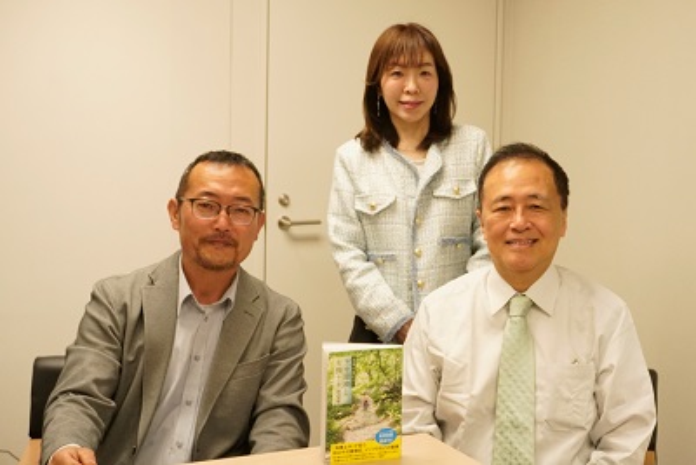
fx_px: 899
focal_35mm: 46
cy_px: 232
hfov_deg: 42.3
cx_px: 348
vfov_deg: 29.0
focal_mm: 31
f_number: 7.1
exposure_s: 1/100
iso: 2000
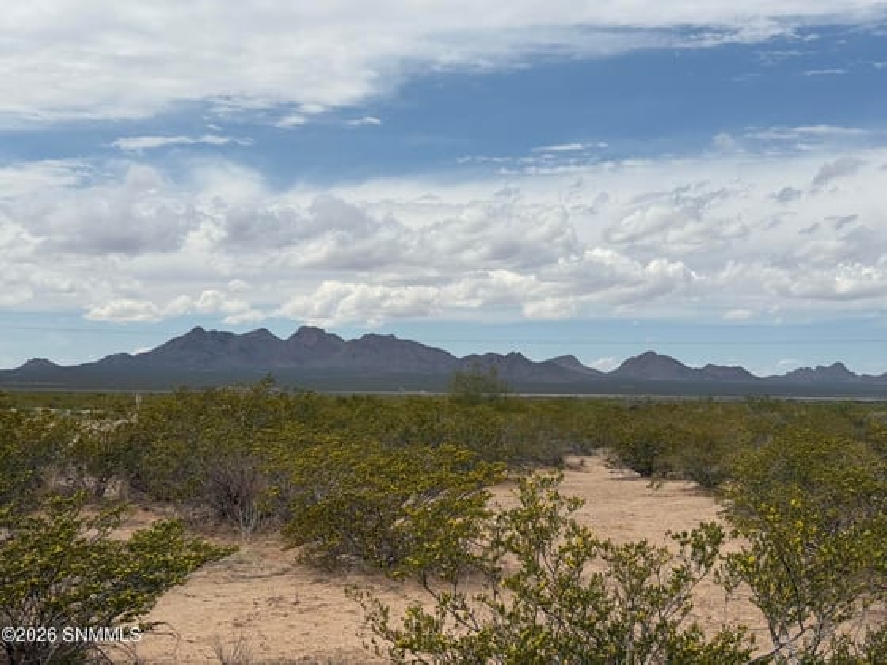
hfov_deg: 39.7
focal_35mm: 48
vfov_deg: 30.3
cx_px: 444
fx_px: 1230
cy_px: 332
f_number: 1.78
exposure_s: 1/11364
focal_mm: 6.76
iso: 64
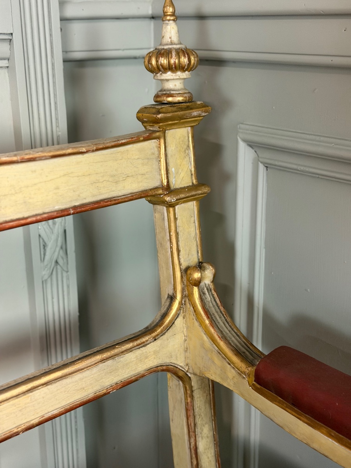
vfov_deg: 39.7
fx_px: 649
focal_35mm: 48
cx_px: 176
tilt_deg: -18.9
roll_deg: +0.4
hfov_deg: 30.3
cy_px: 234
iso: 250
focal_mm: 6.76
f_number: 1.78
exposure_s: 1/33
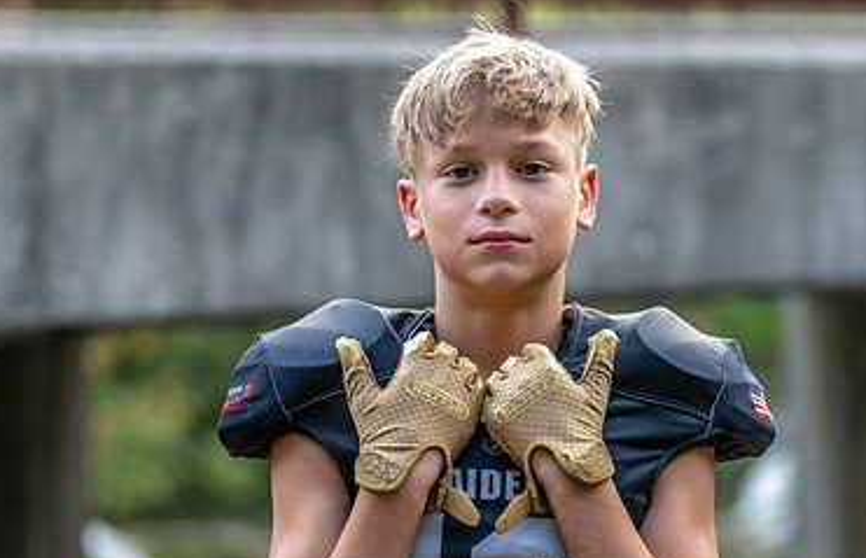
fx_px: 3809
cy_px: 357
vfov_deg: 8.4
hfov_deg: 13.0
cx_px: 506
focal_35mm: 160
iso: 500
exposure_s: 1/320
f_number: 2.8
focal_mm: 97
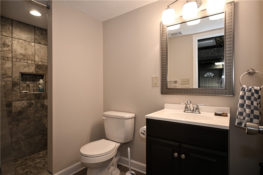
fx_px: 148
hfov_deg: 83.3
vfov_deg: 61.3
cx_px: 132
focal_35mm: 20
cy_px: 88
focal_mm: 13.5
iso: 280
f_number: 4
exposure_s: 1/60
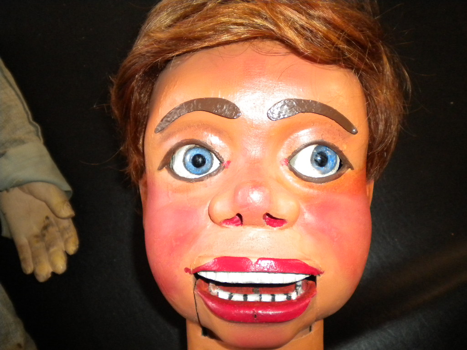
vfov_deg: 40.7
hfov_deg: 52.6
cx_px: 234
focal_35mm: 35
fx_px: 472
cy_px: 175
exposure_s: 1/30
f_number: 3.1
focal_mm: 6.3
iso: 400
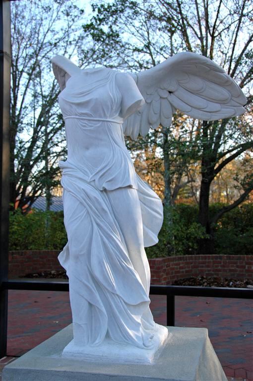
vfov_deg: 49.6
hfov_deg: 34.1
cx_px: 126
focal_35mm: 39
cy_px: 190
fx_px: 412
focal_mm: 26
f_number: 4
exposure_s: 1/320
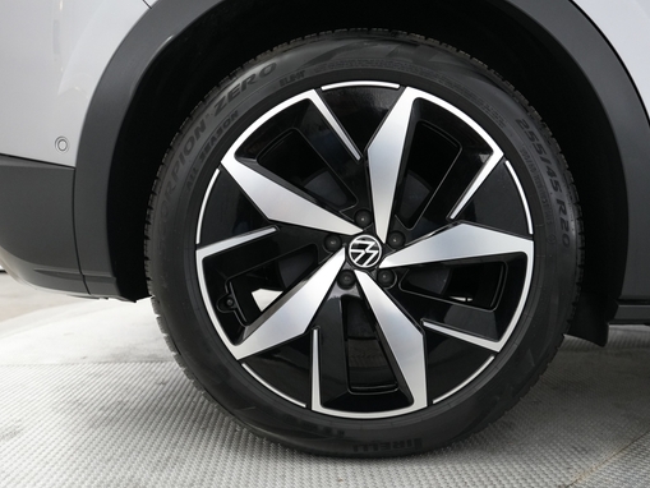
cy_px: 259
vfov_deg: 48.2
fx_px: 545
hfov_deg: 61.4
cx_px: 365
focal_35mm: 29
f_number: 2.8
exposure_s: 1/160
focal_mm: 24
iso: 4000
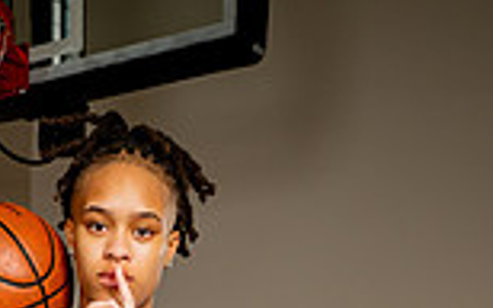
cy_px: 709
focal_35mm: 113
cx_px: 112
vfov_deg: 10.2
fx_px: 1517
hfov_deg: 18.3
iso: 250
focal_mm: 38
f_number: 8
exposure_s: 1/500
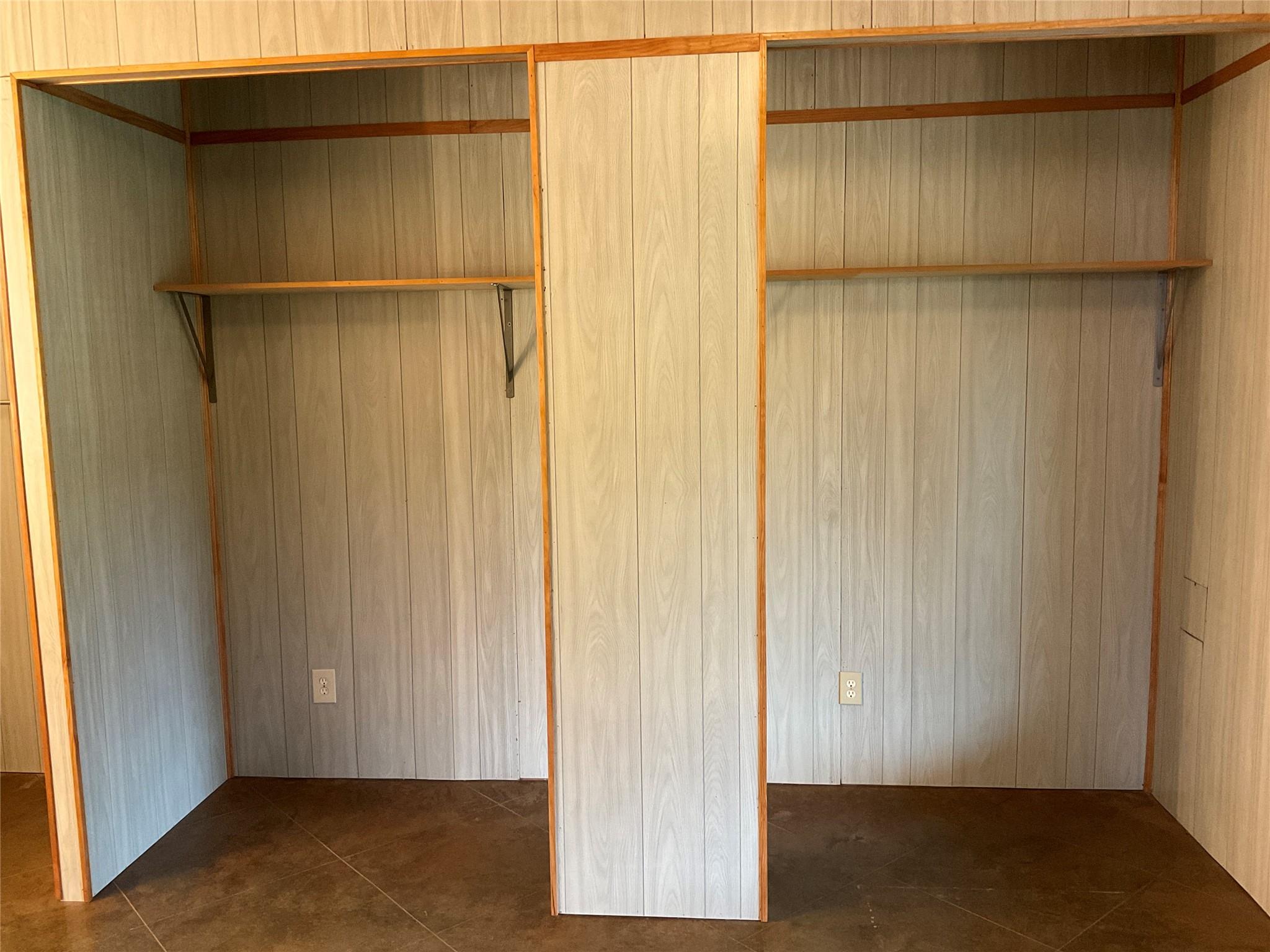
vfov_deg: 48.2
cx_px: 635
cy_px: 476
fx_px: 1064
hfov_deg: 61.7
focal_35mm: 29
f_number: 1.8
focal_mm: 3
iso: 200
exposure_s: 1/40
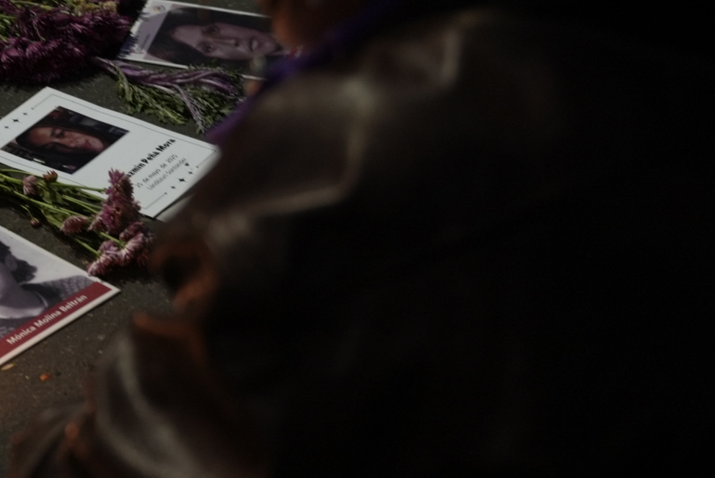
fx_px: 1669
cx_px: -100
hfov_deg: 22.6
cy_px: 110
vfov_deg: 16.2
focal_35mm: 84
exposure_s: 1/30
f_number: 2.8
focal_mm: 34.4
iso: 800
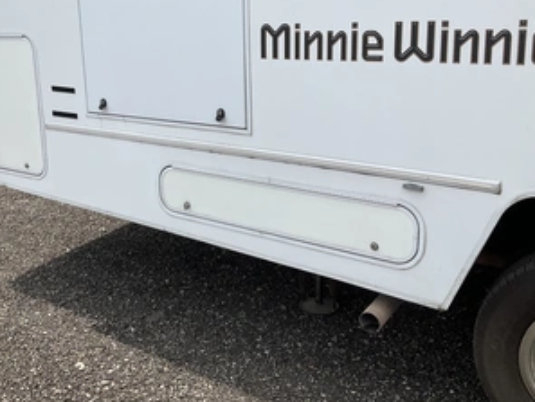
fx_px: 603
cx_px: 218
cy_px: 135
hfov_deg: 47.6
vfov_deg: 36.5
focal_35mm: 39
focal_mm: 3
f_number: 1.8
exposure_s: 1/1534
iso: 25
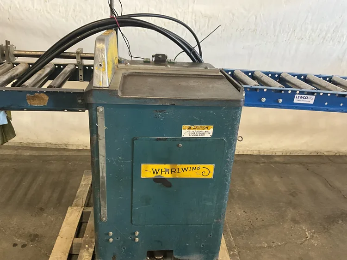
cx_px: 174
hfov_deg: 61.6
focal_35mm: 29
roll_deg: -5.2
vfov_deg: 48.3
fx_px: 291
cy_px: 130
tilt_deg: -24.1
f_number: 1.8
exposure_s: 1/60
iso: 250
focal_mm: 3
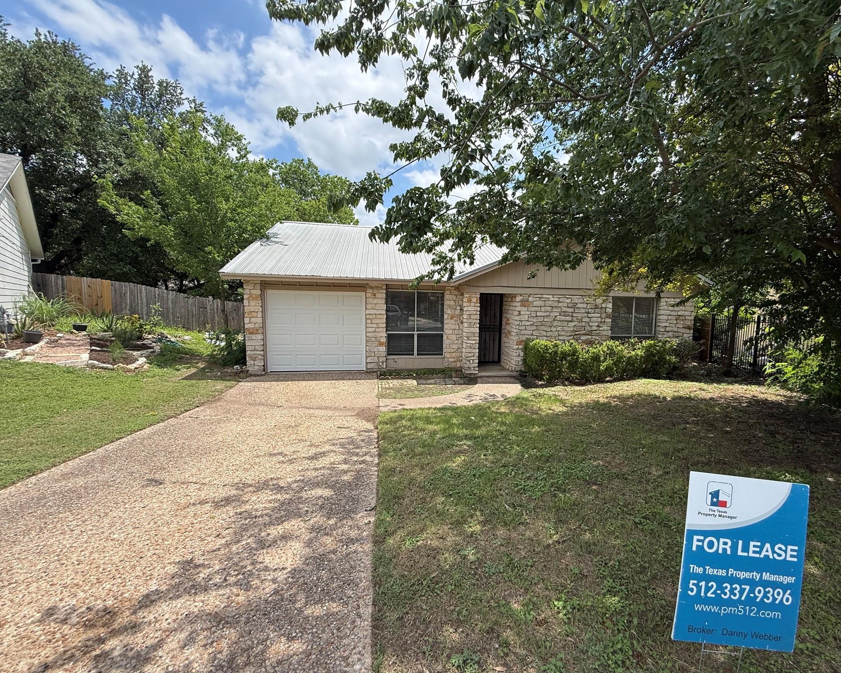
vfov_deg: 84.0
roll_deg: -1.6
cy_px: 340
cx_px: 460
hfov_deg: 96.5
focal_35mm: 15
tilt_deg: -5.1
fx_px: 373
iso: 50
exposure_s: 1/1534
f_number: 2.2
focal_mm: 2.22
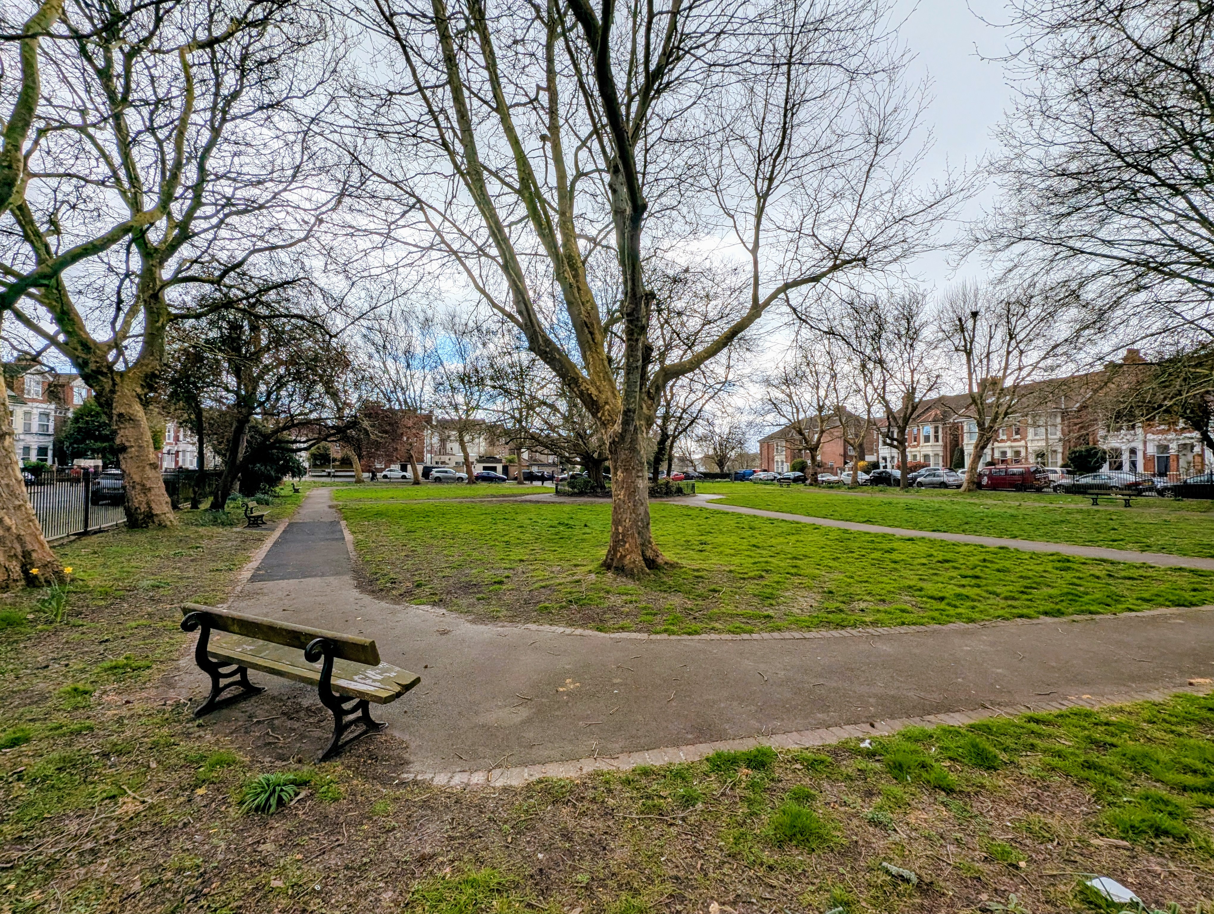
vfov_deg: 90.1
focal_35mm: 13
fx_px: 457
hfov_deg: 106.1
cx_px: 607
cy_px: 457
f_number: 2.2
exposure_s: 1/1027
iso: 43
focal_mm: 1.95
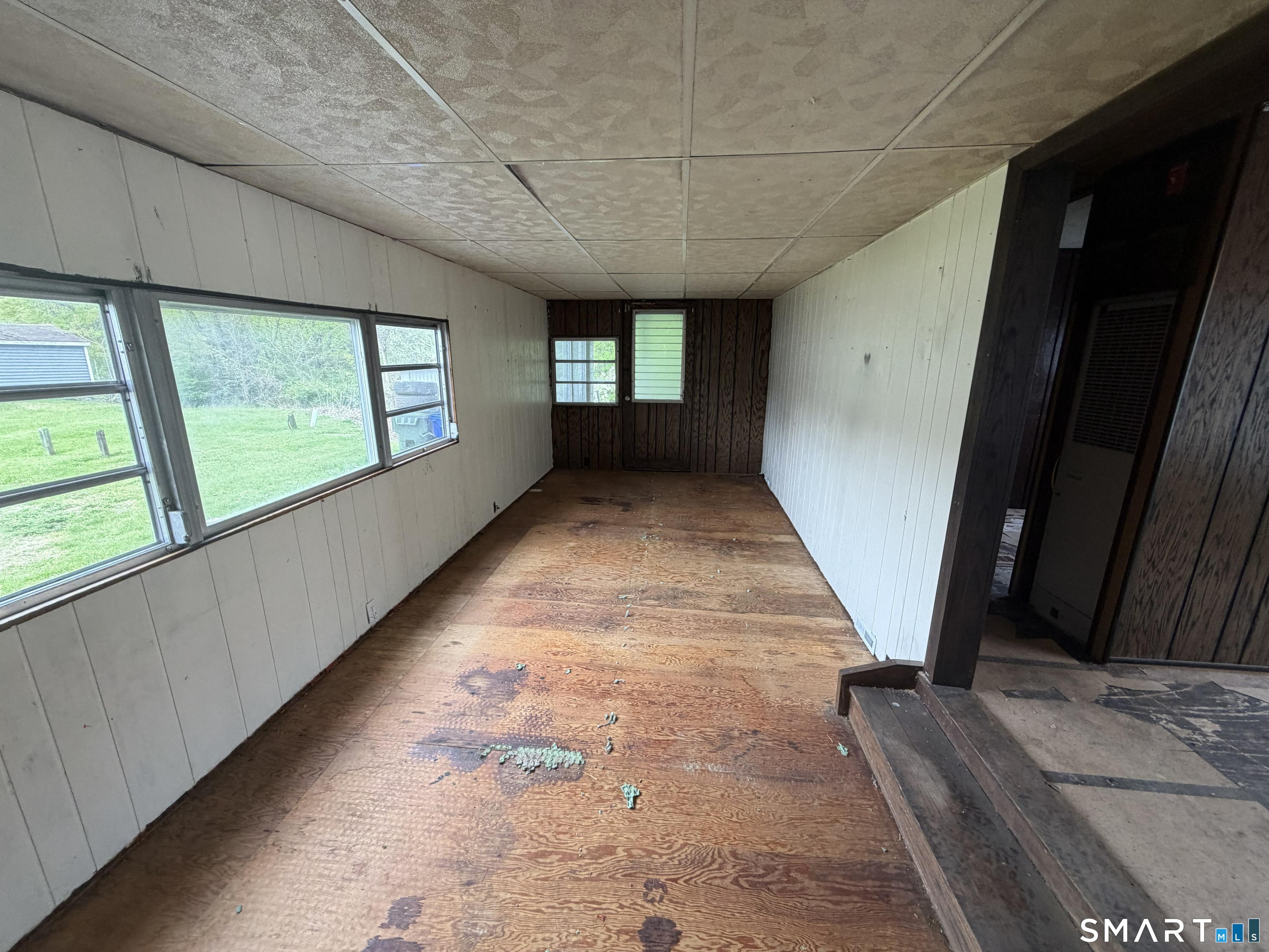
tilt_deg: -12.3
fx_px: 513
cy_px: 476
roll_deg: -0.6
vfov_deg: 85.7
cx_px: 634
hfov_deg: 102.1
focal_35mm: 14
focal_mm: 2.22
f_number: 2.2
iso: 160
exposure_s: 1/121
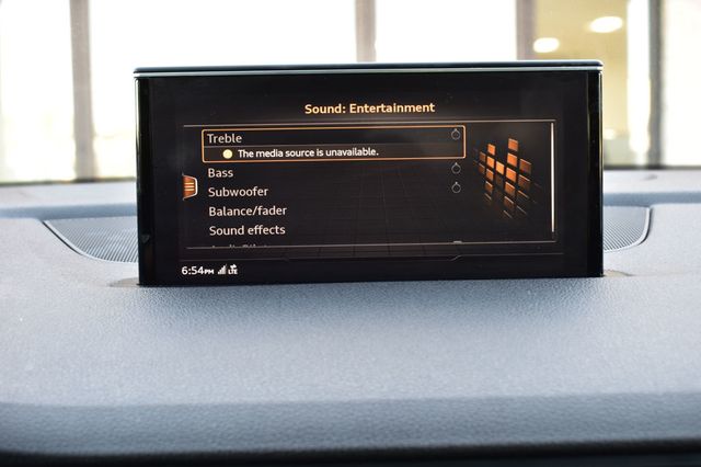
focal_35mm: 48
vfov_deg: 28.0
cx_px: 350
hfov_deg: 41.1
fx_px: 934
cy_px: 234
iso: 400
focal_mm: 32
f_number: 6.3
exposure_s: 1/20
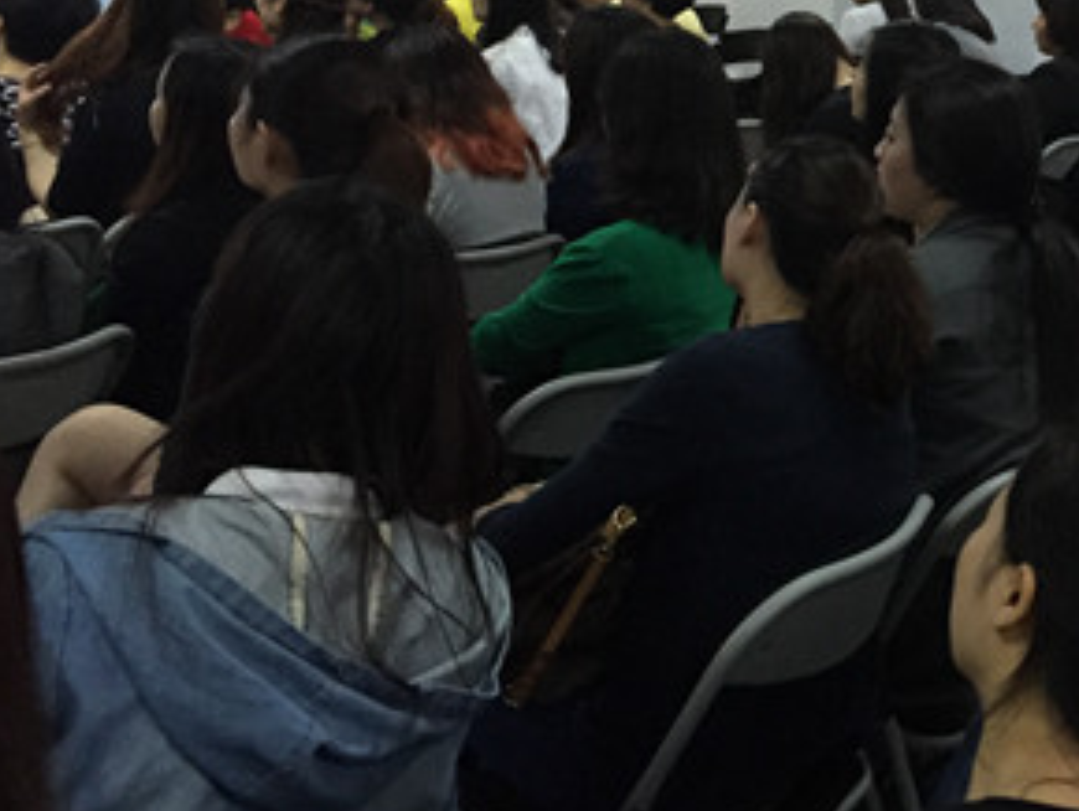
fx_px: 1872
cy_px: 60
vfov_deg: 23.7
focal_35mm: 60
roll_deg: -5.0
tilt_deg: -6.2
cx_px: 1098
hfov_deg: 29.8
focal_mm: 4.15
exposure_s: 1/30
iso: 200
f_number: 2.2
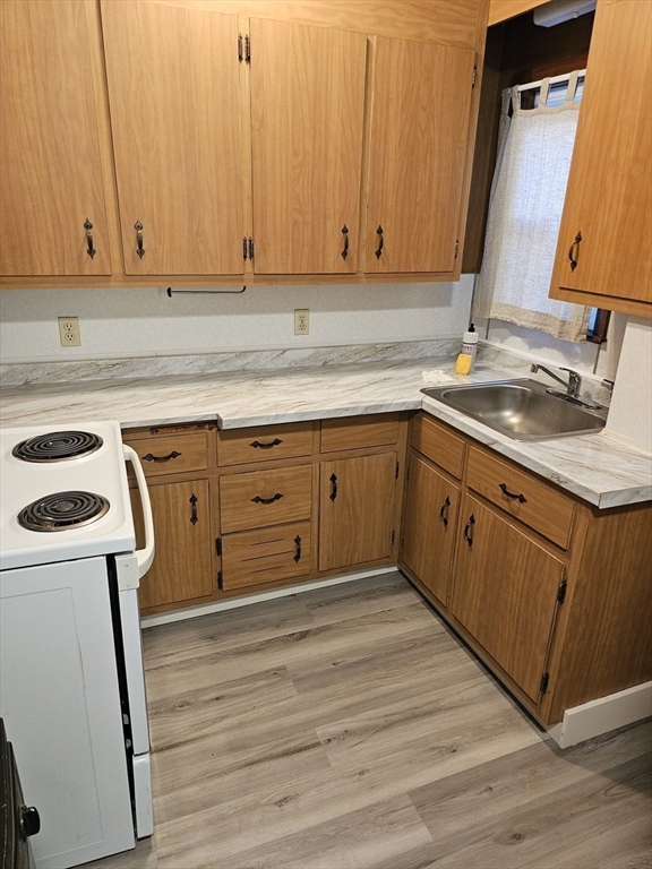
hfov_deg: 58.9
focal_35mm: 23
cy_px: 434
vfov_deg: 73.9
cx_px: 326
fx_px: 578
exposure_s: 1/120
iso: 800
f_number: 1.7
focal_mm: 6.3
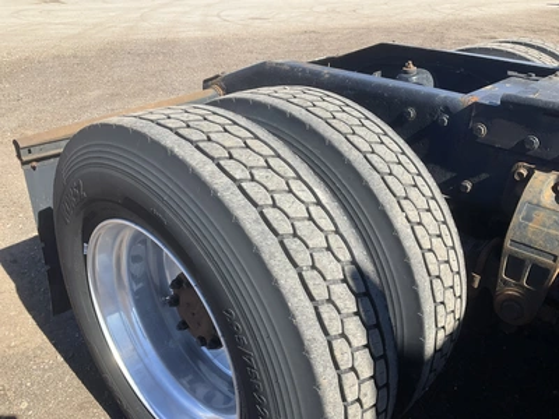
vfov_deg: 48.2
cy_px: 210
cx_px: 280
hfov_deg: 61.7
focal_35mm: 29
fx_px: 468
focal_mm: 3
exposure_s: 1/770
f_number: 1.8
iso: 25
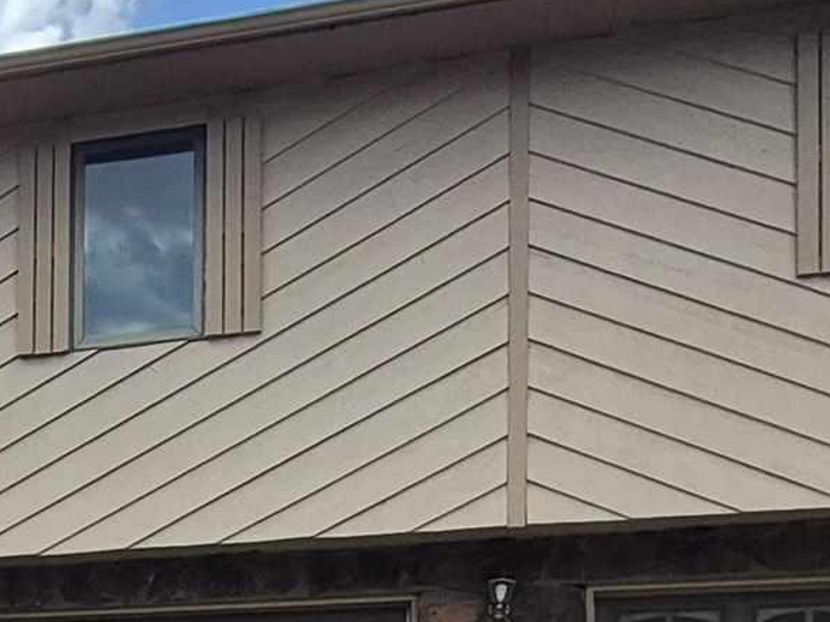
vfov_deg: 19.7
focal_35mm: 68
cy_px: 830
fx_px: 1630
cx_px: -310
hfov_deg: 24.2
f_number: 2.2
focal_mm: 1.74
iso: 50
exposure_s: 1/1148
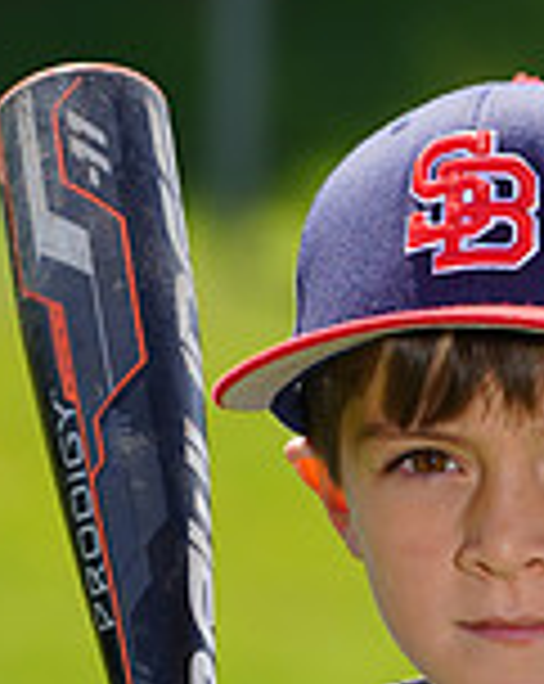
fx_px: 15564
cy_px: 950
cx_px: 479
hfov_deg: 2.0
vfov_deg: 2.5
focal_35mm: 771
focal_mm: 215
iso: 100
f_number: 8
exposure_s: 1/250
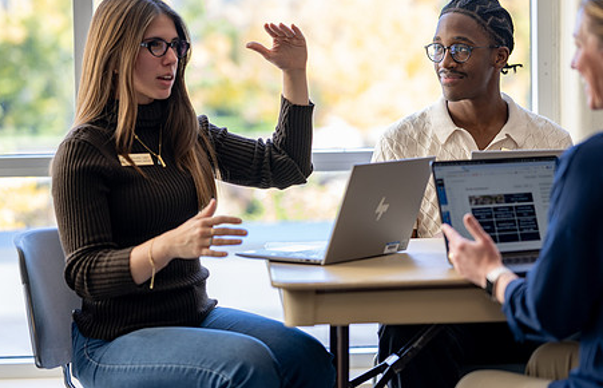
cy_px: 176
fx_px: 1889
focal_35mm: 114
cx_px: 369
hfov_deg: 18.1
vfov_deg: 11.7
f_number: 2
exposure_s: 1/160
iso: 100
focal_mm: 85
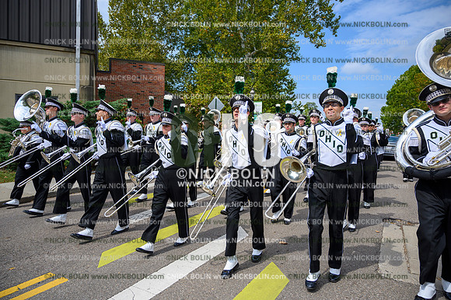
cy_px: 150
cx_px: 226
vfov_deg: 53.1
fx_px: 300
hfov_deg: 73.8
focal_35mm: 24
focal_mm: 24
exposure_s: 1/1250
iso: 100
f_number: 4
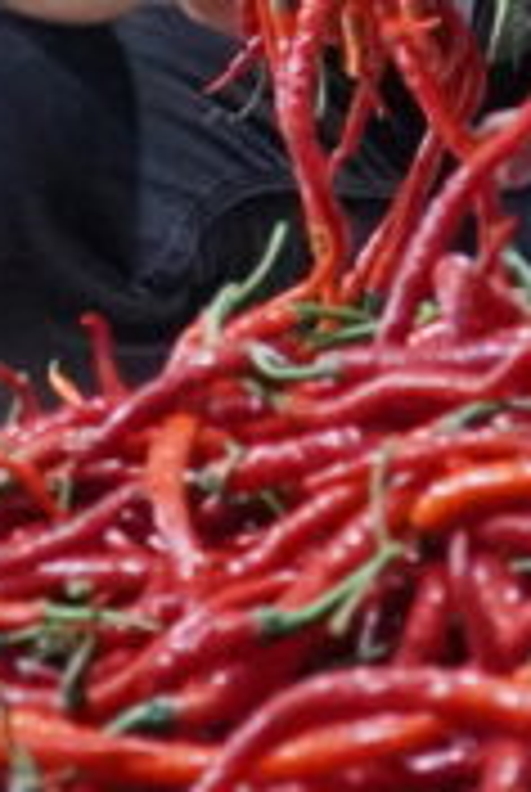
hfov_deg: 7.5
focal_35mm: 183
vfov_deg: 10.8
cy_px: -441
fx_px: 4031
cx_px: 45
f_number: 4
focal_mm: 21
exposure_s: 1/200
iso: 12800
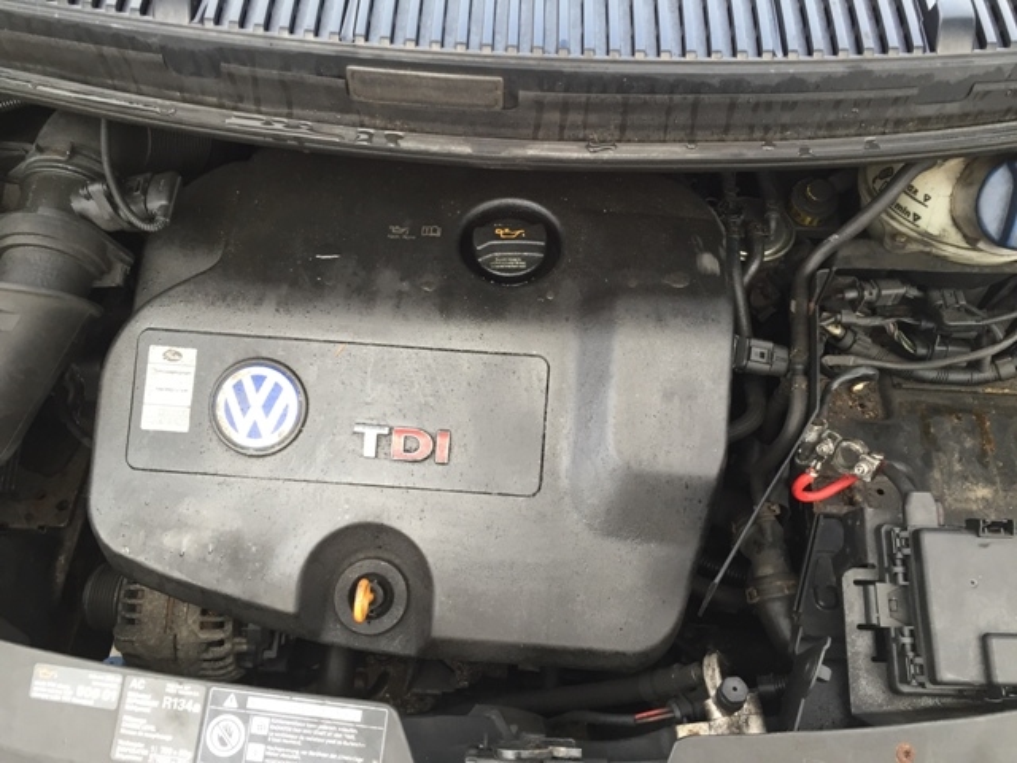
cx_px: 508
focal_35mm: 29
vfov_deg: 48.2
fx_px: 852
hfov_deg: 61.7
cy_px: 382
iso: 32
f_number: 2.2
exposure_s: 1/40
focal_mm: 4.15
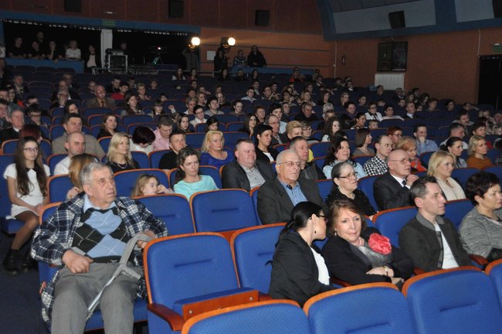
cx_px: 251
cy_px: 167
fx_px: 606
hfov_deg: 45.0
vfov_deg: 30.8
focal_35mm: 44
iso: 1600
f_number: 4
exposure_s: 1/125
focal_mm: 29
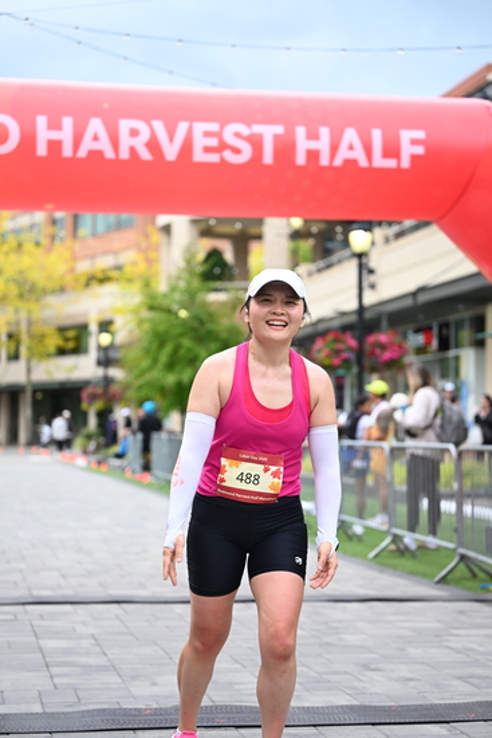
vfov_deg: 28.8
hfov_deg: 19.5
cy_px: 369
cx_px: 246
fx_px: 1434
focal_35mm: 70
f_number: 2.8
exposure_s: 1/2000
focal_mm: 70
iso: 640
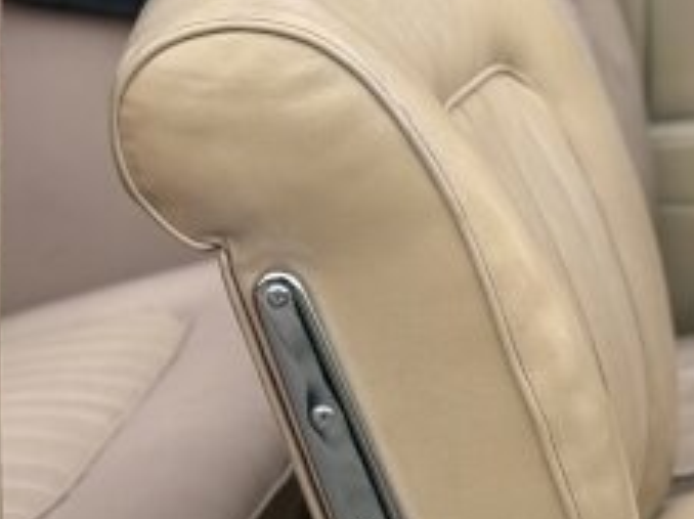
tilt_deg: -15.2
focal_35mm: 136
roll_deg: -2.2
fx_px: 2724
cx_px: 743
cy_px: 488
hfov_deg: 14.2
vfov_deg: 10.8
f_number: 1.78
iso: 64
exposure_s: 1/1377
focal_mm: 6.76
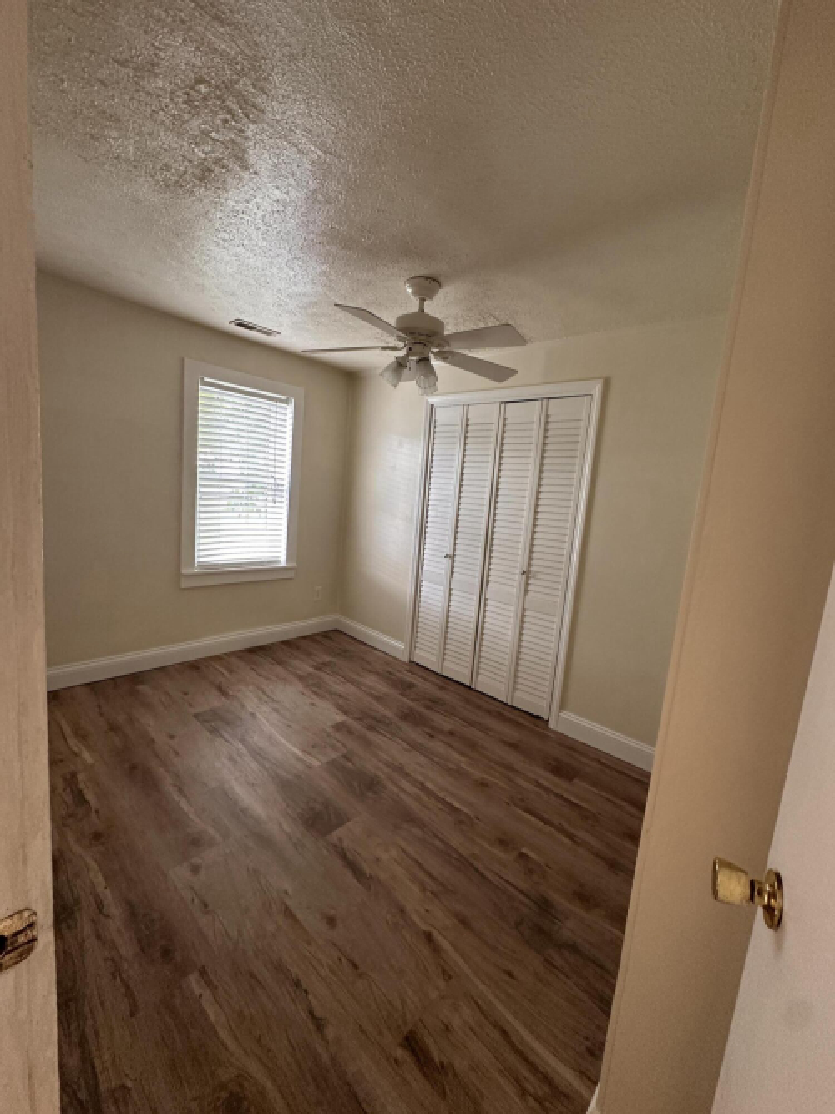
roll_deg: -3.8
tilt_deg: -6.4
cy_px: 557
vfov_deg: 102.1
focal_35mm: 14
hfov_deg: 85.7
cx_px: 418
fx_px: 450
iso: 320
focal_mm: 2.22
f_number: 2.2
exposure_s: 1/60
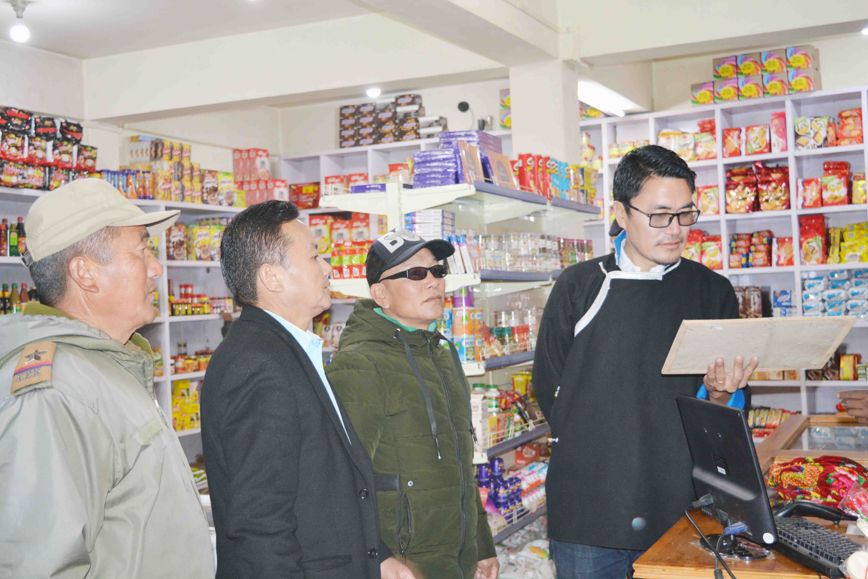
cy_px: 290
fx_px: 1121
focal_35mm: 46
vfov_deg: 28.9
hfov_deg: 42.3
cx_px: 434
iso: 720
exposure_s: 1/60
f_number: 4.2
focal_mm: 31
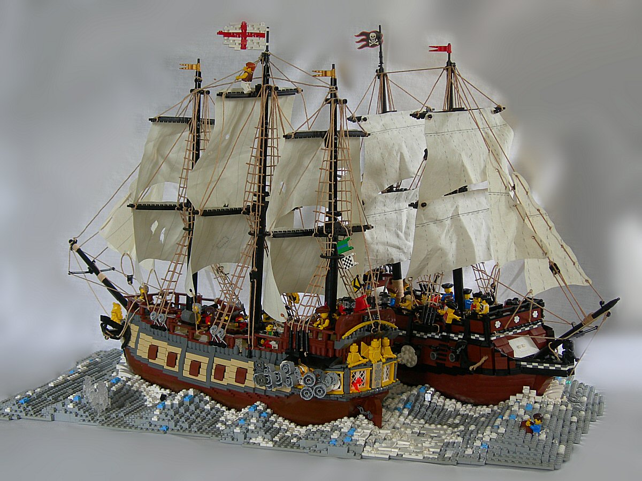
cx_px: 321
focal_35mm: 51
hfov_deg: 37.5
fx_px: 945
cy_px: 240
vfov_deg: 28.5
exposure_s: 1/4.7
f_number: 3.2
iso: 50
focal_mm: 10.6
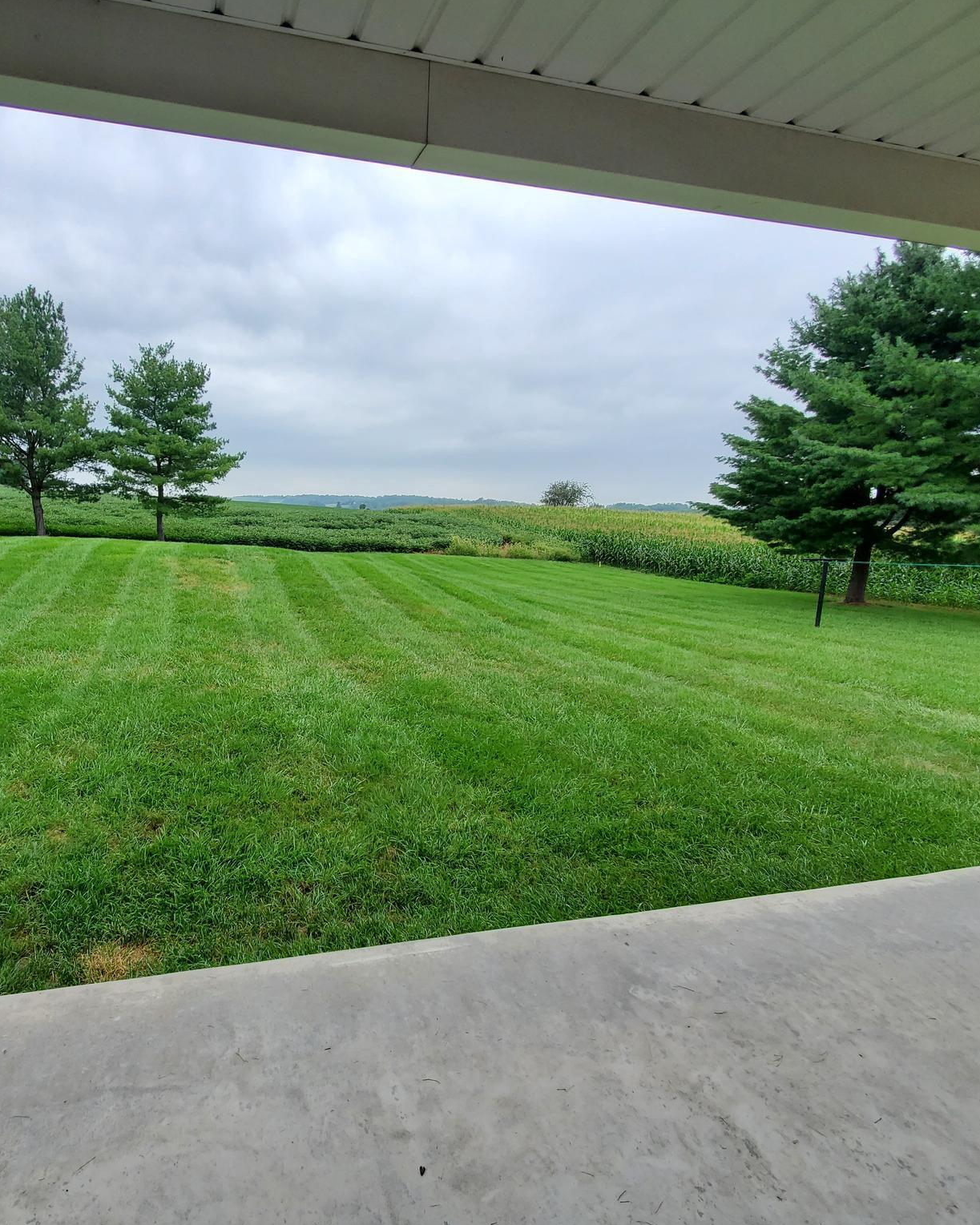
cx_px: 345
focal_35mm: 17
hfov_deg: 75.1
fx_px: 616
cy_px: 612
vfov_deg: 89.6
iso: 50
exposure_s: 1/430
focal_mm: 1.8
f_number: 2.2
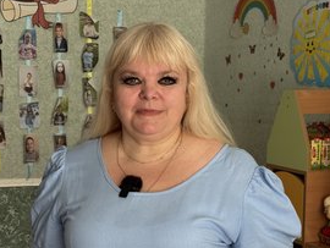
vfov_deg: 19.1
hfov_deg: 25.1
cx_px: 88
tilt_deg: -6.5
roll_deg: -0.3
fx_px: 735
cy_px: 160
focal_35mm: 77
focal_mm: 5.96
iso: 50
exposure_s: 1/121
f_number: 1.6
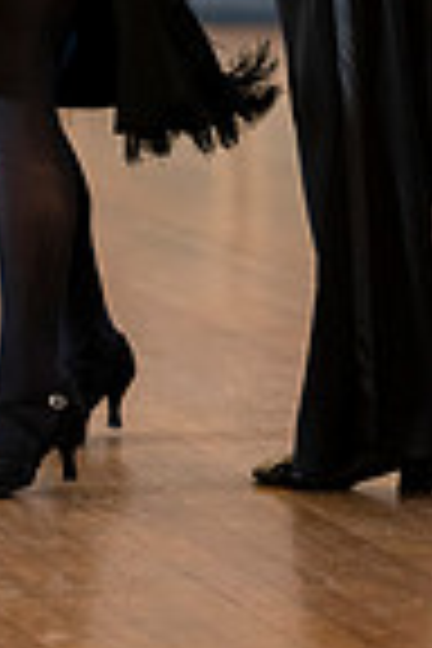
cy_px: -252
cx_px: 212
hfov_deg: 5.2
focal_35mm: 266
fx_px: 4788
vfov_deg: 7.6
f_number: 1.8
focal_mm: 85
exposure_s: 1/500
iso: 6400
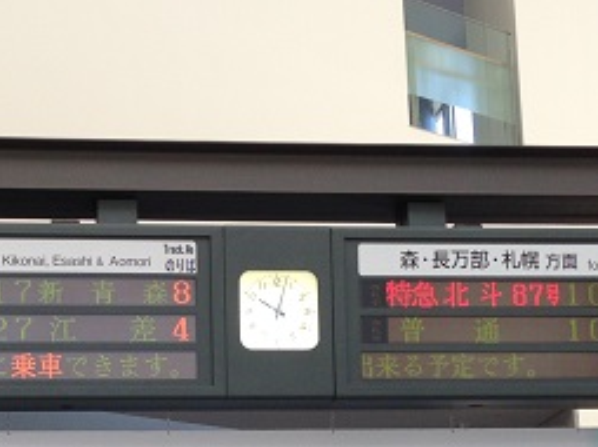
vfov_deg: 17.0
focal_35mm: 85
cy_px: 421
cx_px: 159
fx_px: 1467
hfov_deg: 22.8
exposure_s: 1/60
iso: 50
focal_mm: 4.12
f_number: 2.4
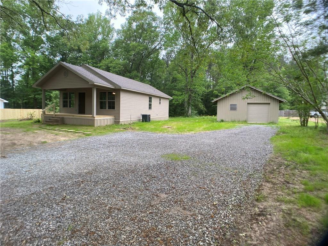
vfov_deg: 53.1
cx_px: 164
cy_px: 123
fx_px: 246
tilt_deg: -3.6
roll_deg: -1.8
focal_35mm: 26
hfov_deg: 67.3
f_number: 1.8
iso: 32
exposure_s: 1/441
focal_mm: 4.25
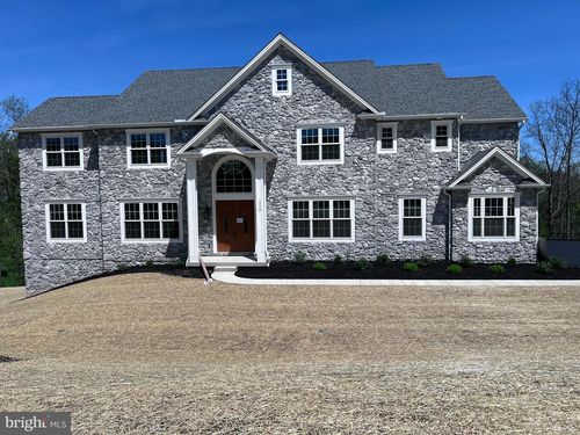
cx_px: 290
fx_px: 436
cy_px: 218
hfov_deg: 67.3
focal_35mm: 26
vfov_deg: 53.1
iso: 50
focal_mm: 5.7
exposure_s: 1/6993
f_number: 1.5
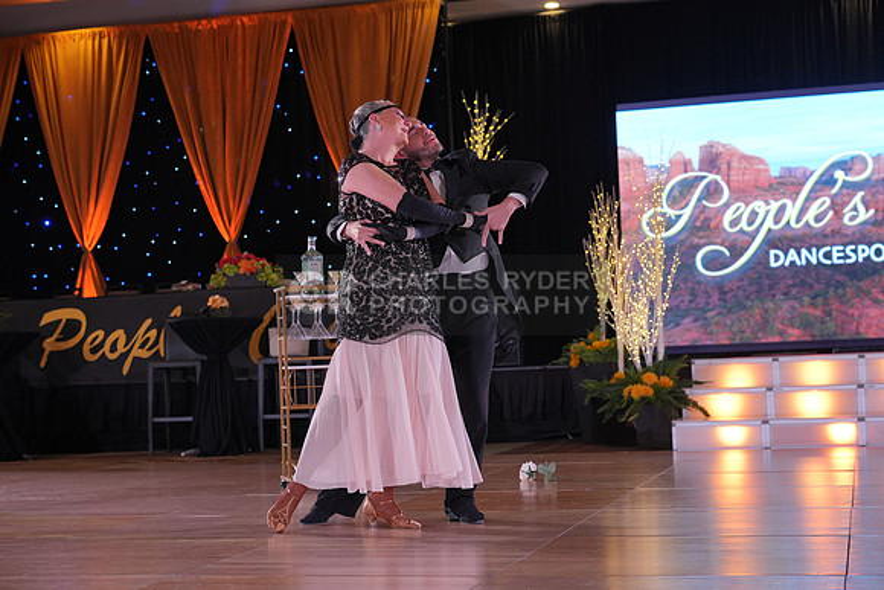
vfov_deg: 21.6
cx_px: 442
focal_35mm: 63
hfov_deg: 31.9
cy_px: 295
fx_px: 1547
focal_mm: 63
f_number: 4
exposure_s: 1/400
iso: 1250
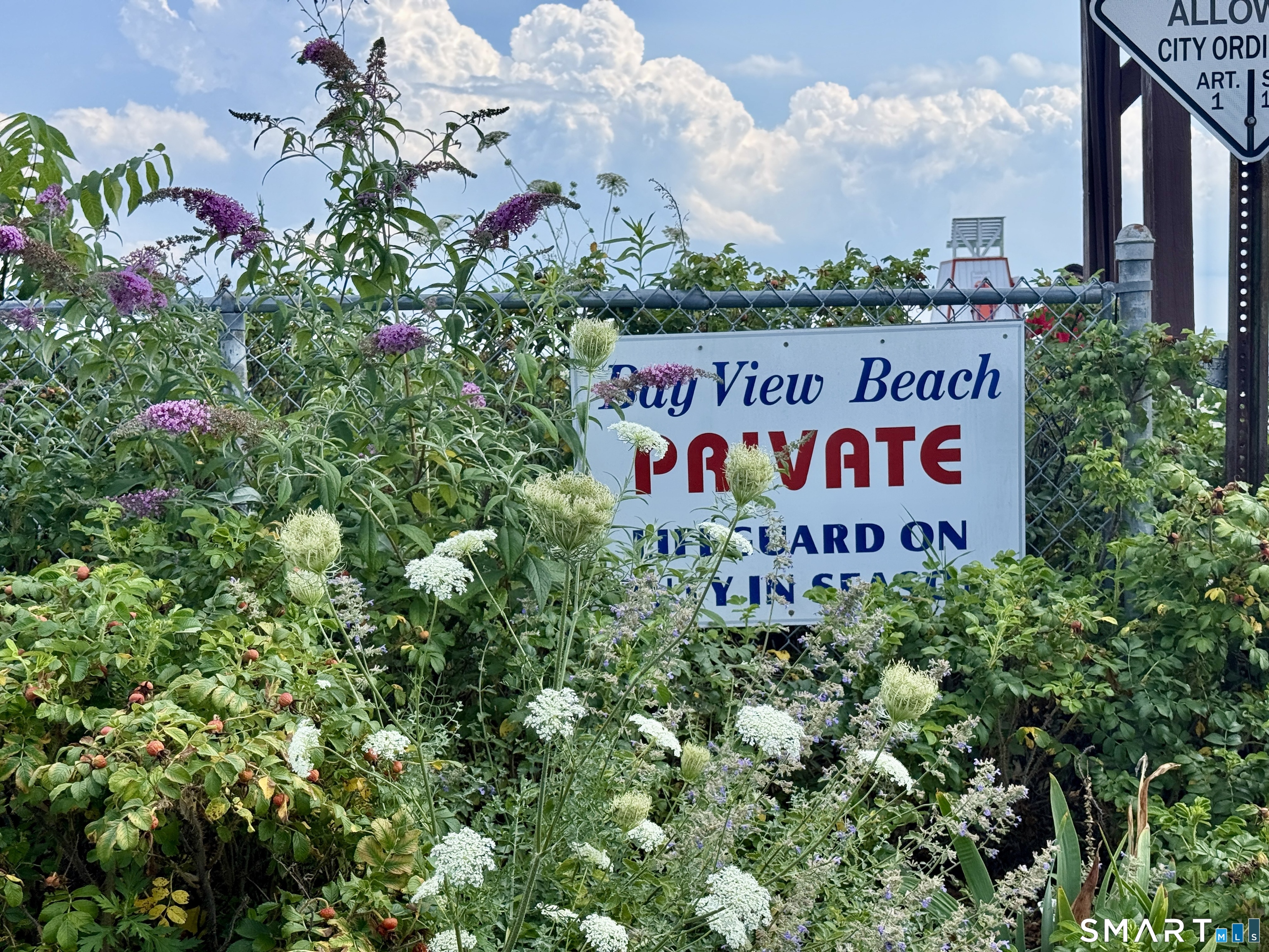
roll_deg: +2.3
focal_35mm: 48
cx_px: 634
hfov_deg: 39.7
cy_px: 476
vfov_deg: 30.3
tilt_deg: -4.3
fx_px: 1760
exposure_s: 1/2976
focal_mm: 6.76
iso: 64
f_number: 1.78
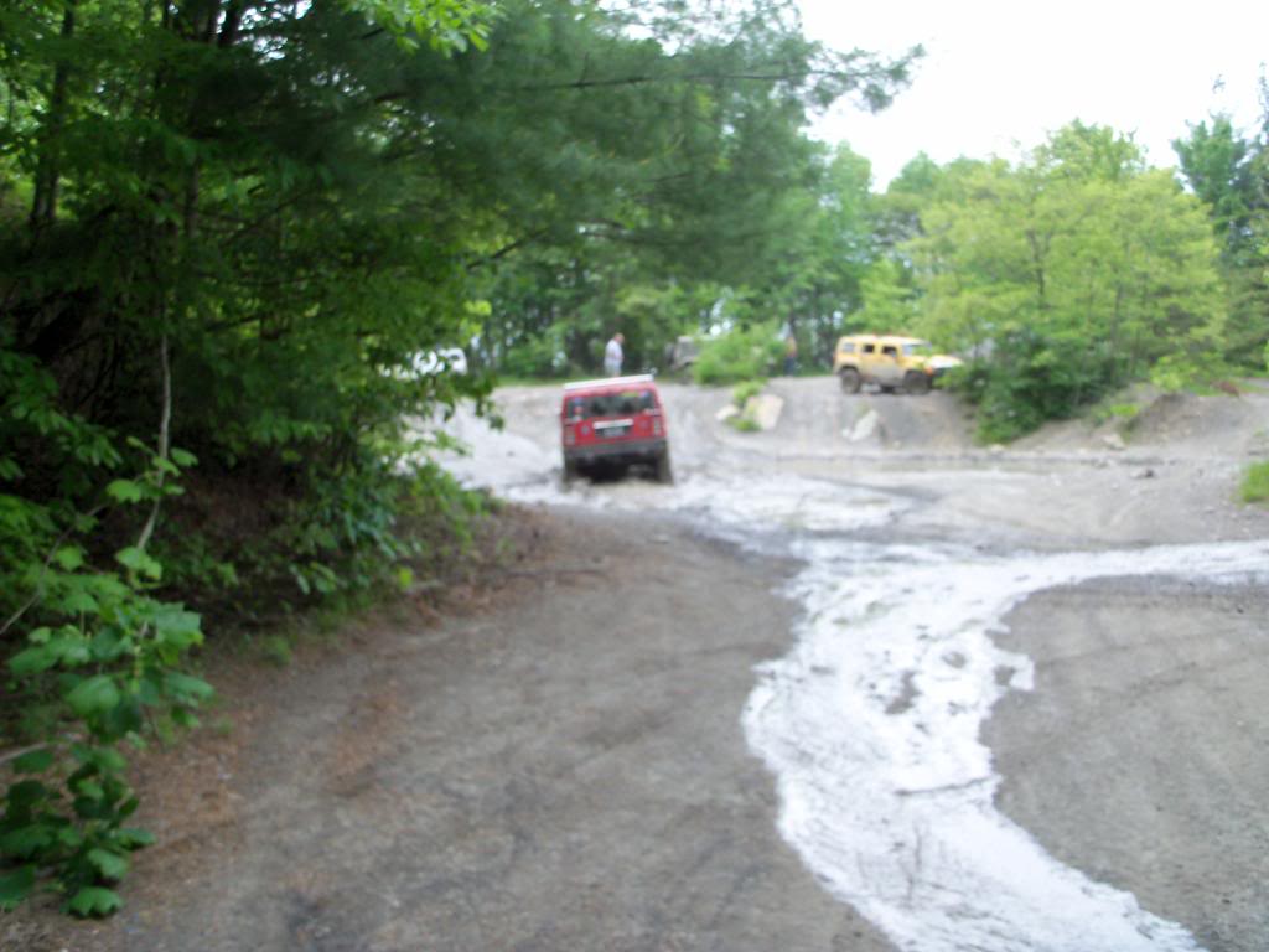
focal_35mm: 35
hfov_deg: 52.6
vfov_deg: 40.7
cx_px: 634
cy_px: 476
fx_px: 1283
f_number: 3
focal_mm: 6.3
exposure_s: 1/200
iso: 80
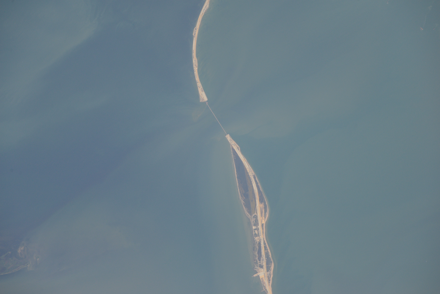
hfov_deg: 1.7
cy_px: 147
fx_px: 14670
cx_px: 220
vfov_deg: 1.1
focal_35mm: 1200
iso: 720
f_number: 8
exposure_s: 1/1250
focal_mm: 1200
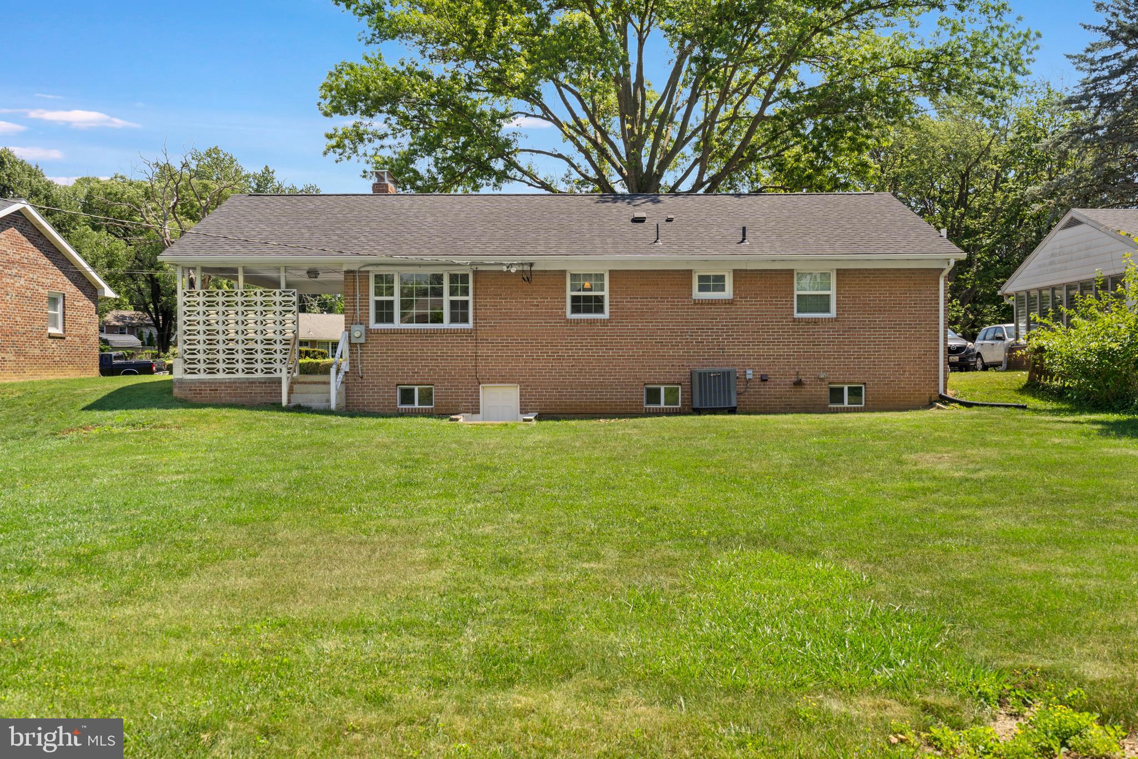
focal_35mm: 32
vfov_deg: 41.1
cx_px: 569
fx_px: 1011
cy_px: 380
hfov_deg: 58.7
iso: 320
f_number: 8
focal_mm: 32
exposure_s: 1/125
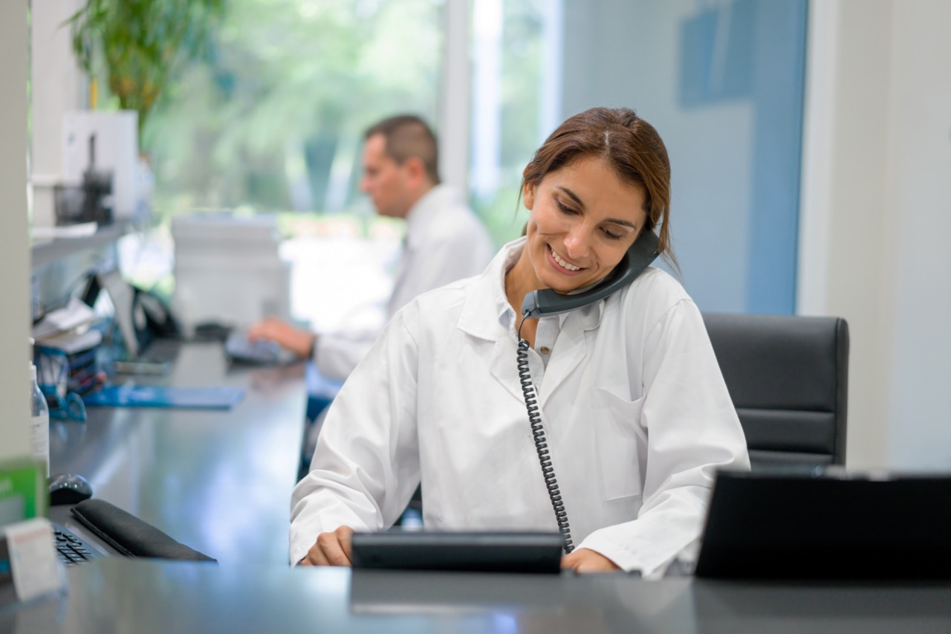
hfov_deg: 36.3
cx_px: 476
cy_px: 317
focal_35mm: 55
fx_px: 1453
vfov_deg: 24.6
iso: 800
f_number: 1.8
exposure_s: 1/200
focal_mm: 55
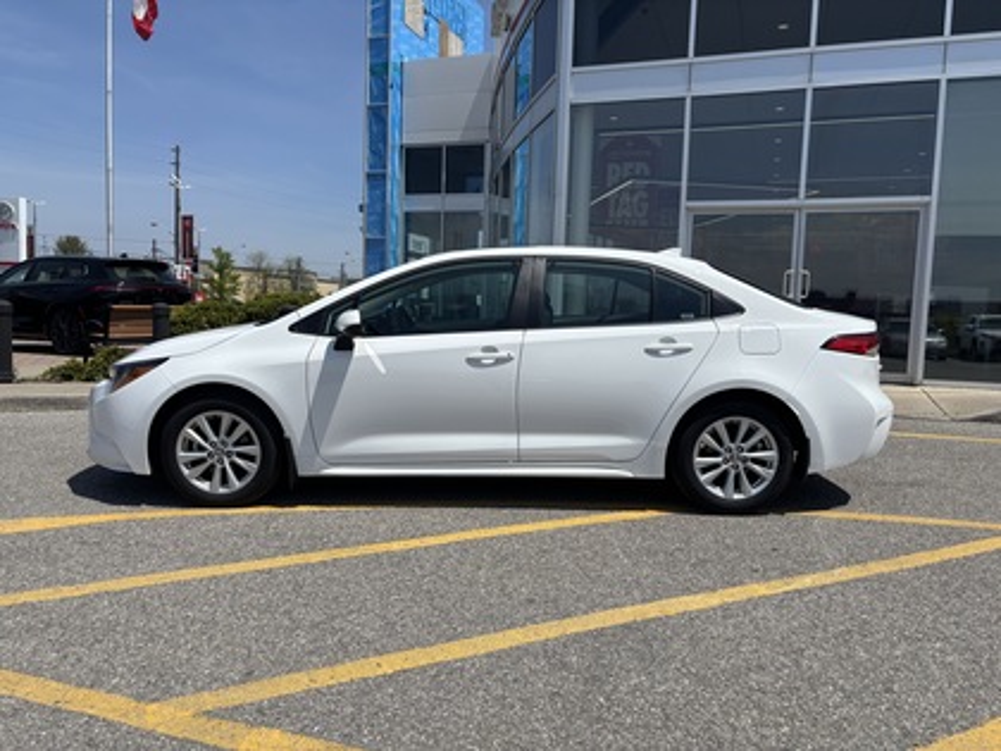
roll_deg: -2.8
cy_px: 376
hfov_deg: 67.3
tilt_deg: -5.1
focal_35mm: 26
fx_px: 752
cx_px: 500
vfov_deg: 53.1
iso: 50
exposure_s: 1/7194
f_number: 1.6
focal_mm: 5.96
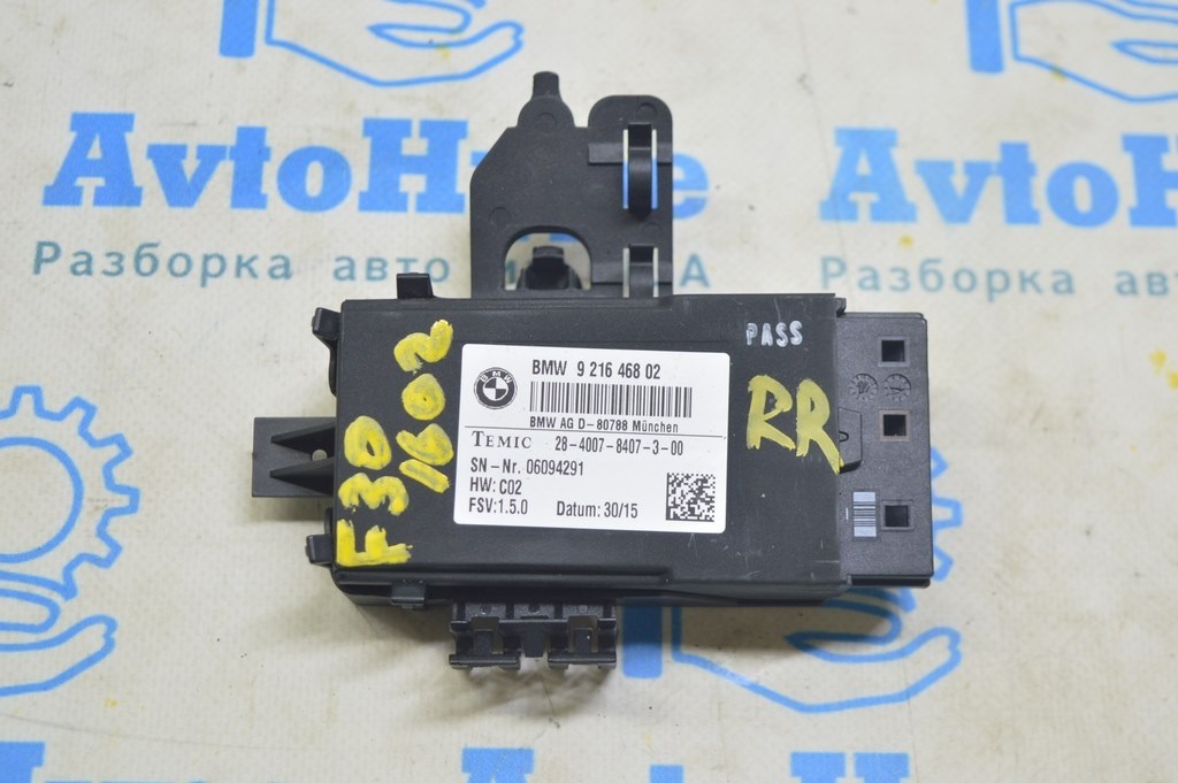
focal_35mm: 68
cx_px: 589
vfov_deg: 20.1
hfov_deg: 29.9
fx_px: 2207
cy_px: 392
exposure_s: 1/20
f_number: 5.6
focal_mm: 45
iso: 400
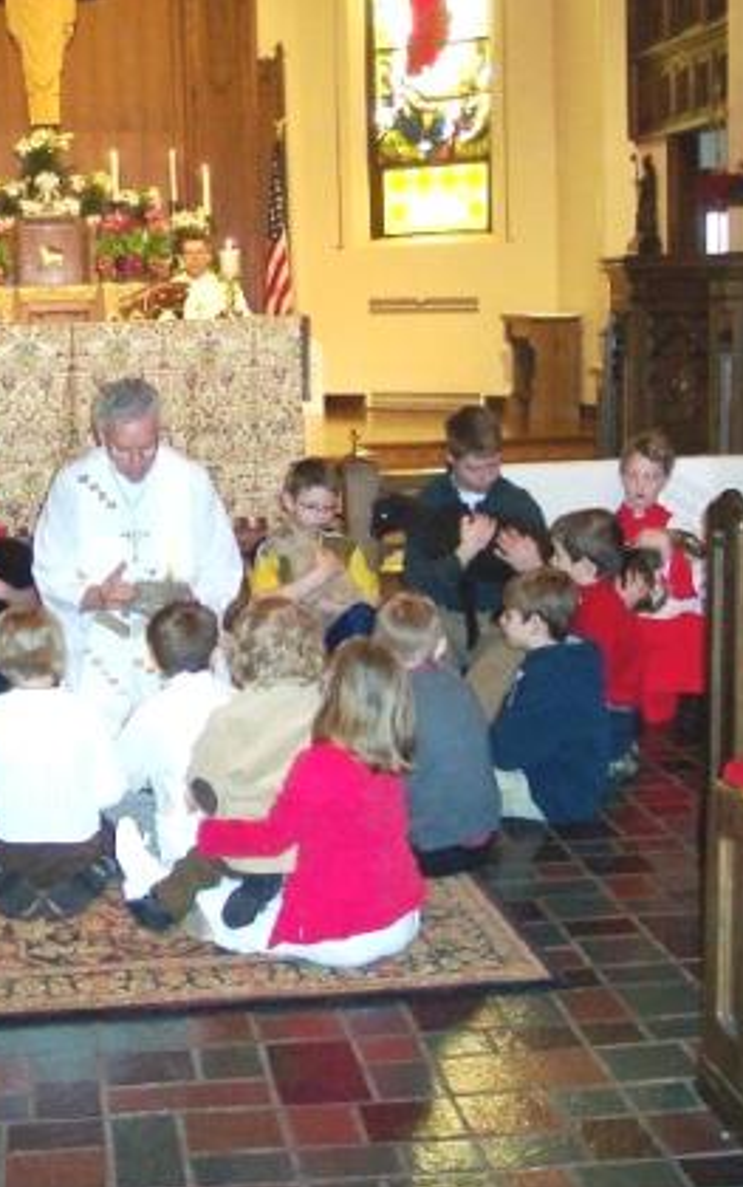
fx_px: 1909
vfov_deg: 34.5
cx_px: 186
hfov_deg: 21.8
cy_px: 598
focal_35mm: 59
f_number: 2.8
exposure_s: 1/30
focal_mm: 8
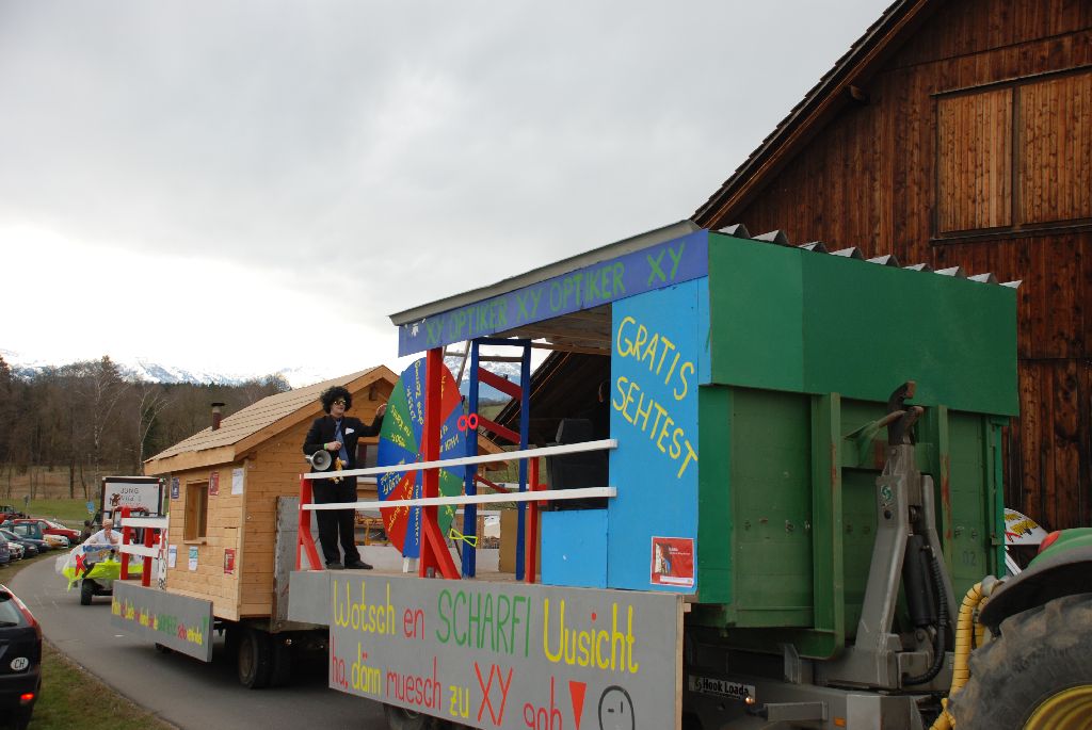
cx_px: 546
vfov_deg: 32.0
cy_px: 365
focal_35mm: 42
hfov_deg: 46.4
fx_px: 1275
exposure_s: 1/125
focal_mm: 28
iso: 100
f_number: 4
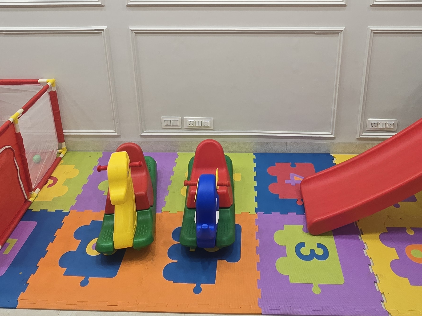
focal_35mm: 29
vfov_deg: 44.2
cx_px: 228
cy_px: 35
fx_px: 354
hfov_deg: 61.6
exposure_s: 1/50
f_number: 2.2
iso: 64
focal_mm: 2.2
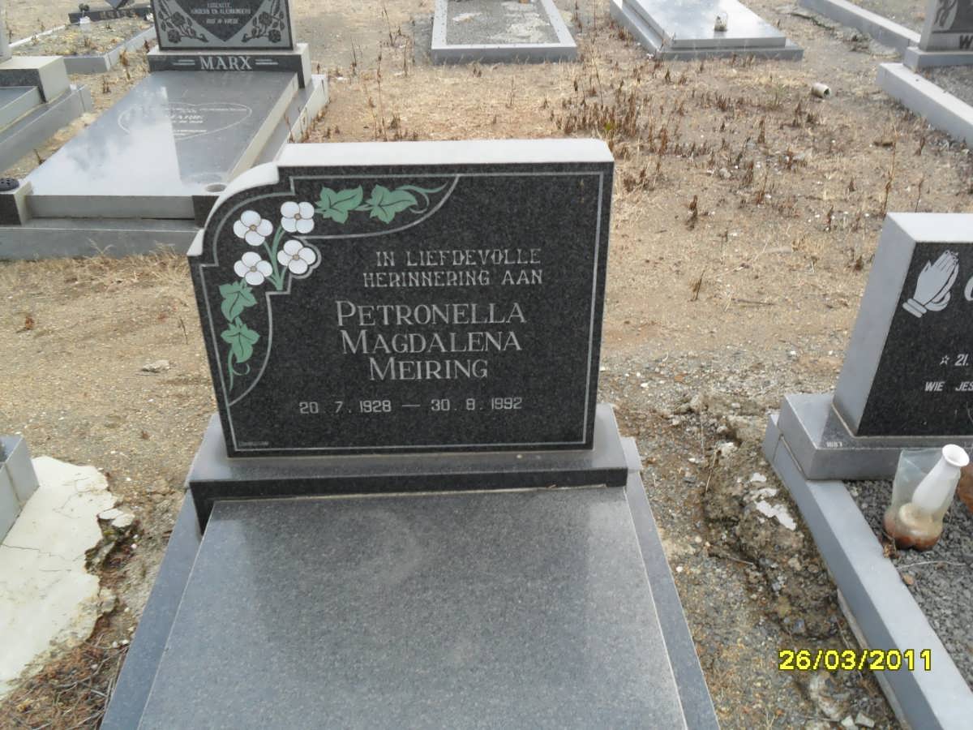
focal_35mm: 32
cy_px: 365
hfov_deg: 56.8
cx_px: 486
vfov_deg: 44.2
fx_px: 899
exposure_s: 1/60
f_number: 3.7
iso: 100
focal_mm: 5.7
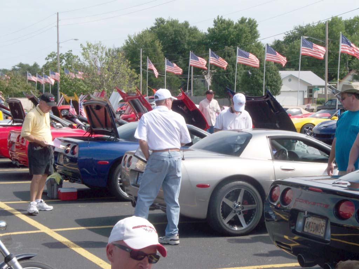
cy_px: 134
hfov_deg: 24.4
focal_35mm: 80
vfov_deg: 18.4
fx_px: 830
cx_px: 180
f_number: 10
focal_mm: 16.86
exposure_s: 1/125
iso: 64
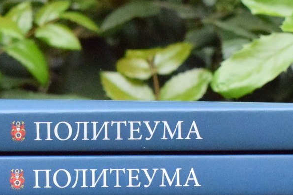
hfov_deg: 15.0
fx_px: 1115
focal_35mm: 137
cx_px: 132
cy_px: 238
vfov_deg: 9.9
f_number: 9
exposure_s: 1/4000
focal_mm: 36
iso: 6400
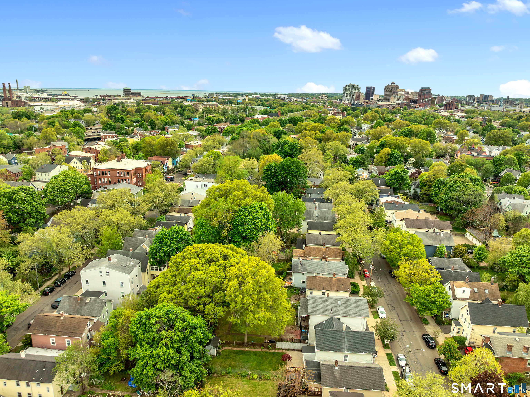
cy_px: 198
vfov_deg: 56.8
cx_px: 265
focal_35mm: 24
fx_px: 367
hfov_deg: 71.6
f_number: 3.2
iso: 100
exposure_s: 1/100
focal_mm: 12.29
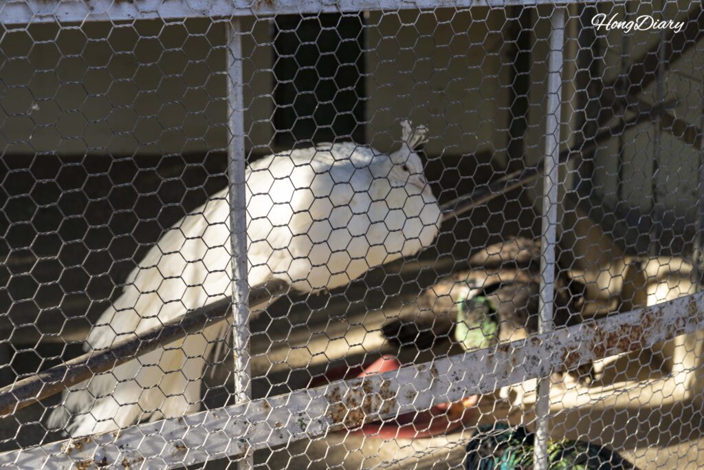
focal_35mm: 59
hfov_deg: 33.9
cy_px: 235
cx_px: 352
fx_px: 1154
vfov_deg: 23.0
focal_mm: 59
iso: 125
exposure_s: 1/60
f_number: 5.6
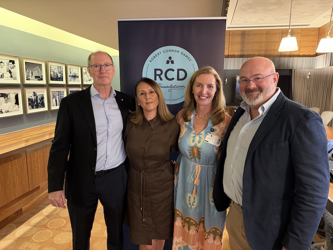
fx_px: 231
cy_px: 125
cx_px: 166
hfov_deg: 71.6
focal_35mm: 24
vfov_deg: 56.8
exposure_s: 1/33
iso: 800
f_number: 1.78
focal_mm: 6.76
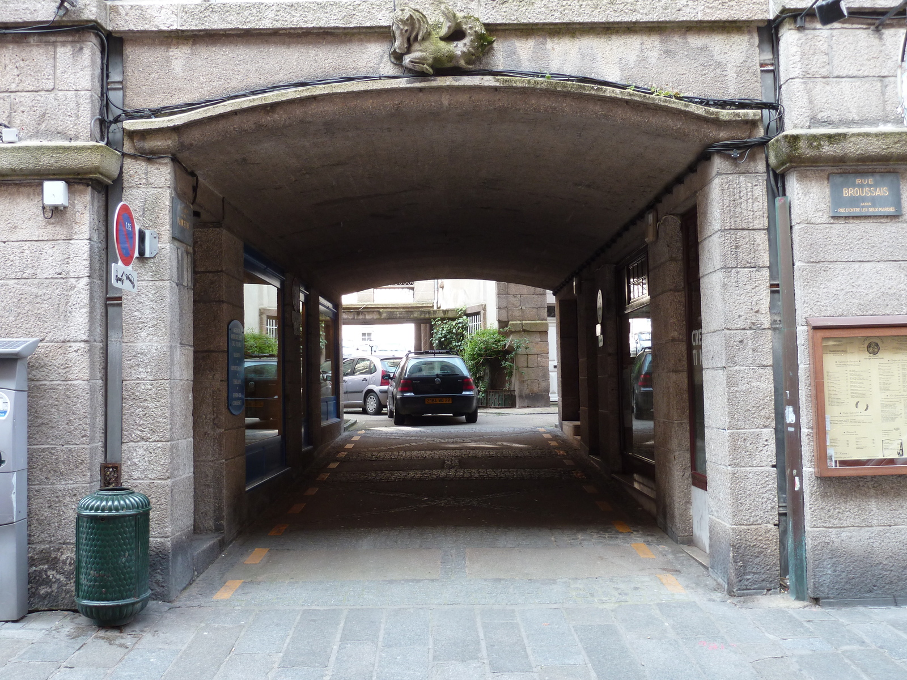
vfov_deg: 40.7
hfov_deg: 52.6
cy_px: 340
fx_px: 917
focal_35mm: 35
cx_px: 454
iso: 100
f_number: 3.5
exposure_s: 1/30
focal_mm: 5.7
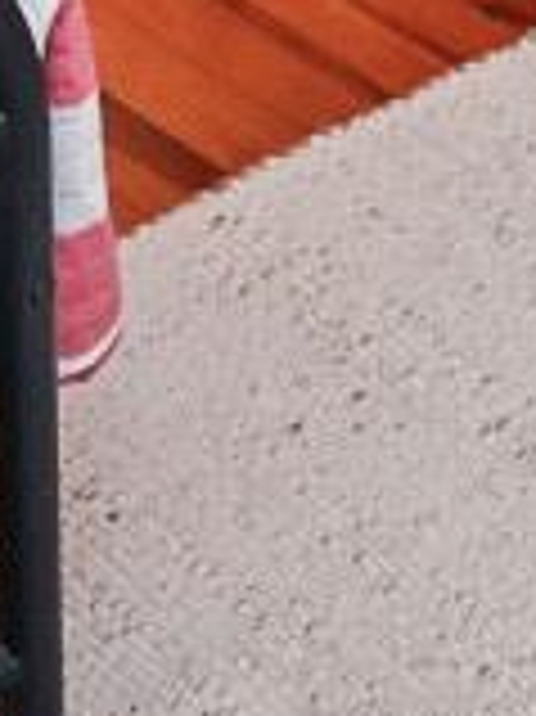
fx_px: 2626
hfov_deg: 11.4
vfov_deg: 11.0
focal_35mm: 127
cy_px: -1360
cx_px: 662
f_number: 4
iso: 720
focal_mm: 14
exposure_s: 1/60
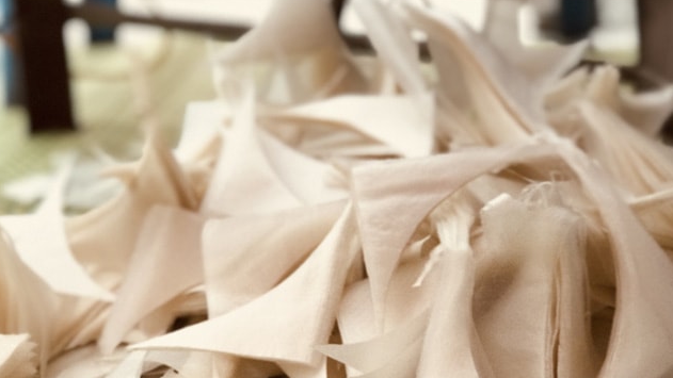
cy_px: 233
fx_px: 1124
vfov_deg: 19.1
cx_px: 338
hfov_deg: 33.3
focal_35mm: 63
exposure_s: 1/50
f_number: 2.8
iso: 250
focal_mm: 6.6
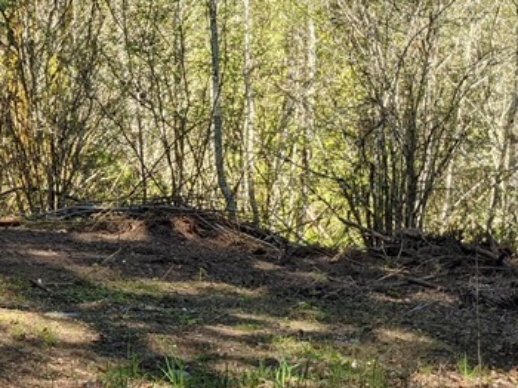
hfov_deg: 22.6
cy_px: 151
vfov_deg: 18.6
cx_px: -115
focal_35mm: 79
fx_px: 1181
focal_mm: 4.38
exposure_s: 1/782
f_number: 1.73
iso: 50
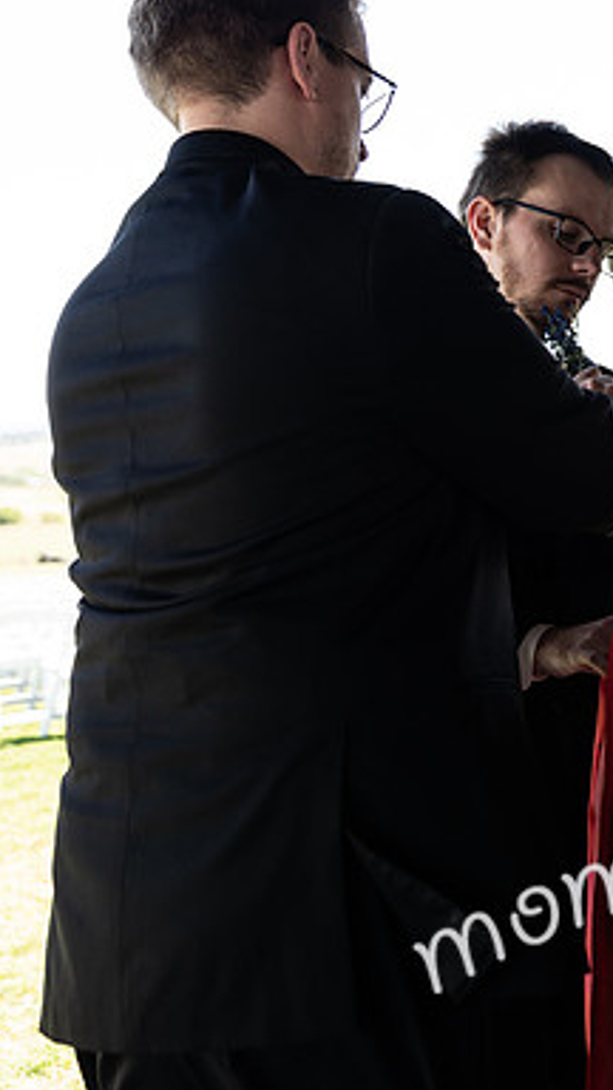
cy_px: 544
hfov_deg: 19.8
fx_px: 1647
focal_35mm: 57
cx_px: 744
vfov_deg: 36.6
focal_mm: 36
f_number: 3.2
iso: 50
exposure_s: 1/200
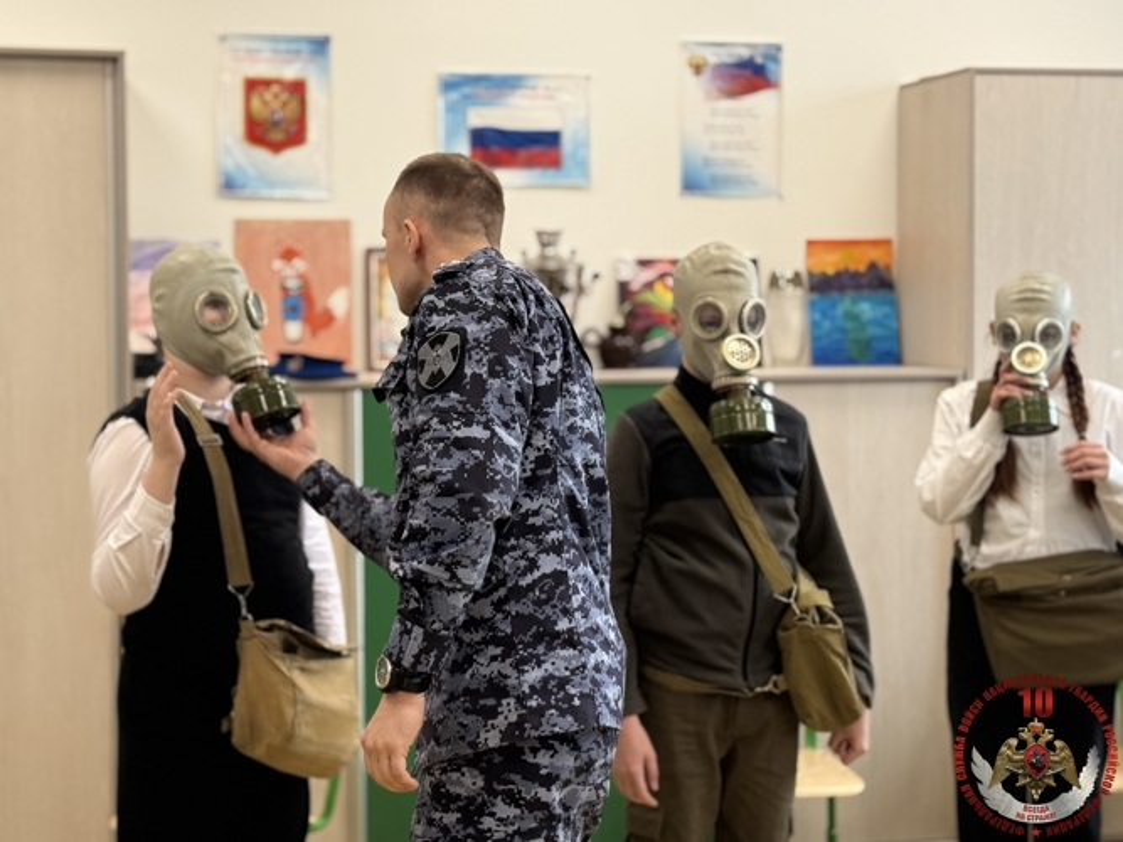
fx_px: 1557
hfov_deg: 39.7
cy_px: 421
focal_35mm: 48
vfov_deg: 30.3
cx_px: 562
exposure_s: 1/242
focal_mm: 6.76
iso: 100
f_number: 1.78
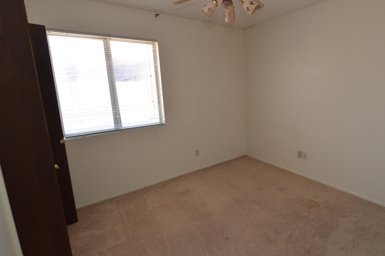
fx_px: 192
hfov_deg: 89.0
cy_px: 122
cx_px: 230
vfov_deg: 67.2
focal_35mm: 18
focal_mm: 10
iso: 400
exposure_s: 1/100
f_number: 5
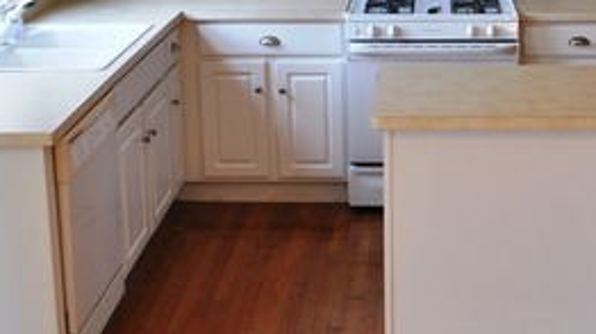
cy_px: 61
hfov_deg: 27.3
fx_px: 1216
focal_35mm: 77
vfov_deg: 15.5
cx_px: 423
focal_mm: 20
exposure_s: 1/60
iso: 220
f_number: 3.8
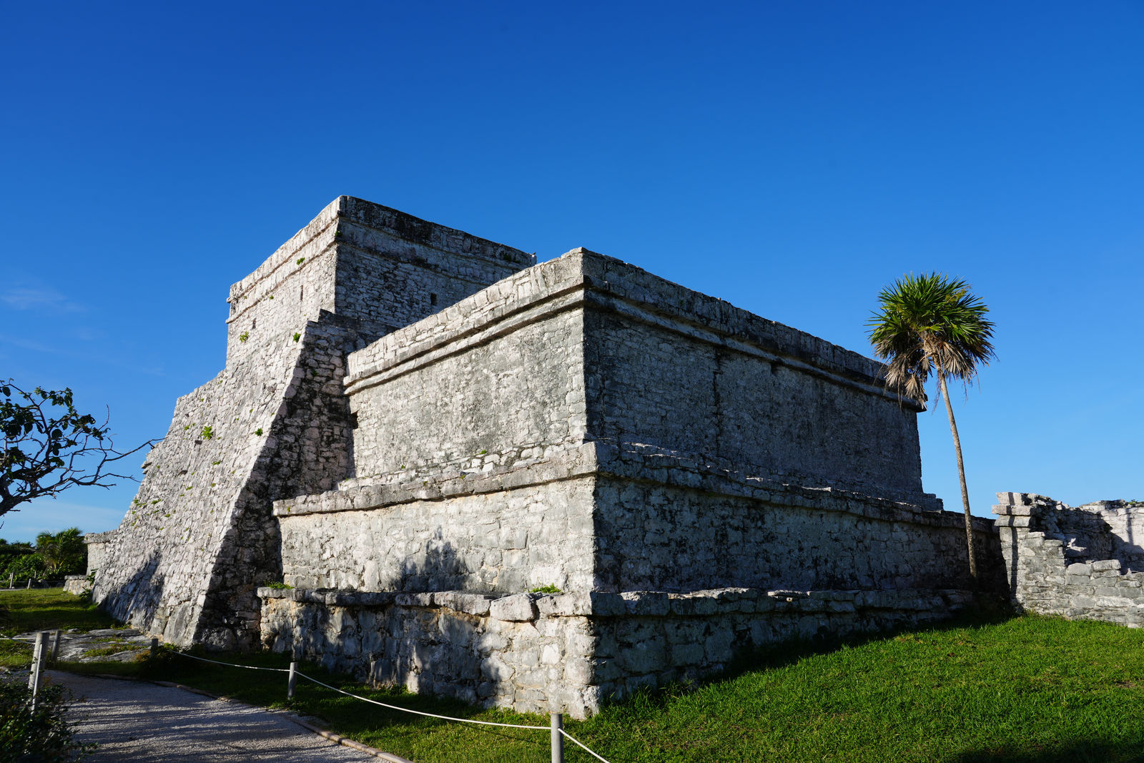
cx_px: 572
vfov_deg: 53.1
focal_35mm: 24
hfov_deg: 73.7
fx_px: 763
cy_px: 382
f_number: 10
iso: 100
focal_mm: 24
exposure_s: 1/160
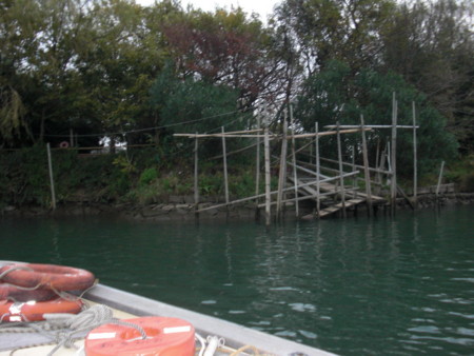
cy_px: 178
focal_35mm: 36
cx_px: 237
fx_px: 493
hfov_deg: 51.3
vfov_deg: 39.7
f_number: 2.8
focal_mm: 6.3
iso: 200
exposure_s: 1/60
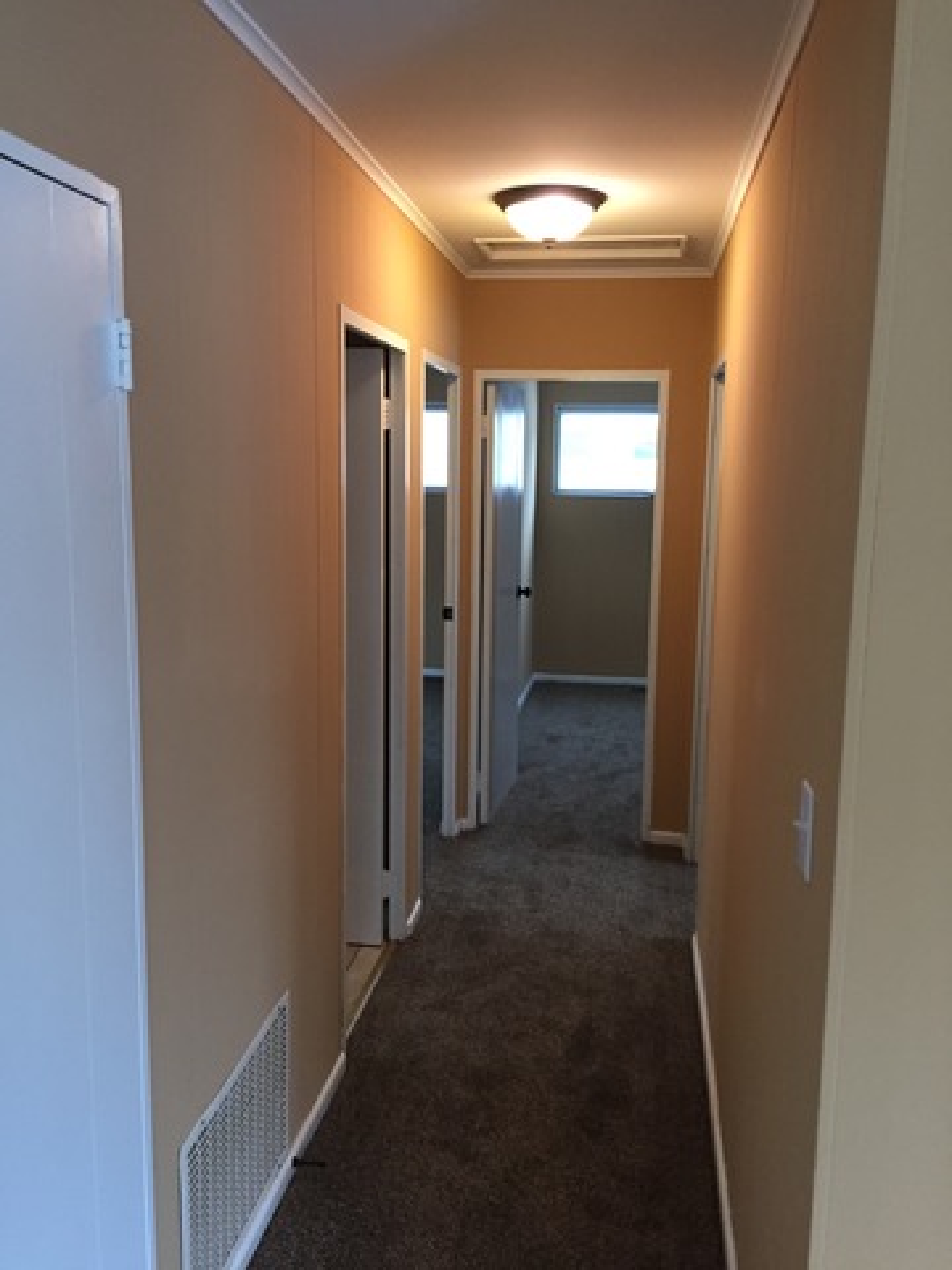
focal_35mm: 29
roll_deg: -0.3
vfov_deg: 61.7
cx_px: 476
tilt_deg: -7.8
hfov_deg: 48.2
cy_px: 635
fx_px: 1063
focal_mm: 4.15
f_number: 2.2
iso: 200
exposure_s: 1/30
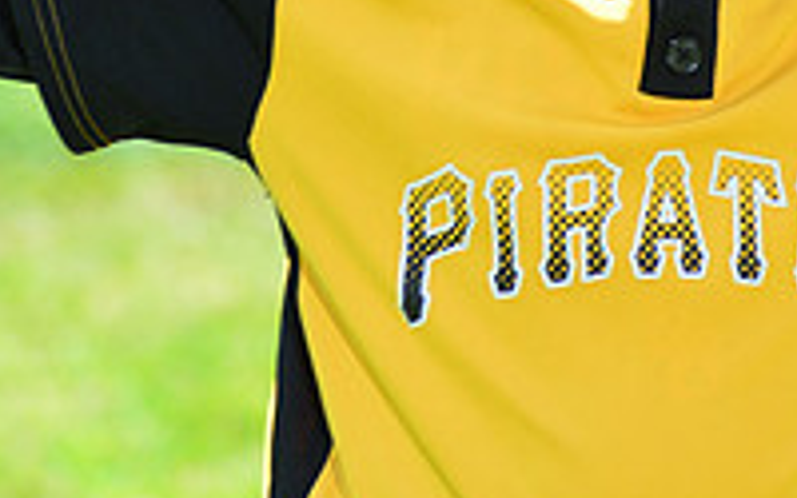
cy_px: -169
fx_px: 12837
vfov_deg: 2.2
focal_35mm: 591
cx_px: 662
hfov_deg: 3.6
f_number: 8
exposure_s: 1/200
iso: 200
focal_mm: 200
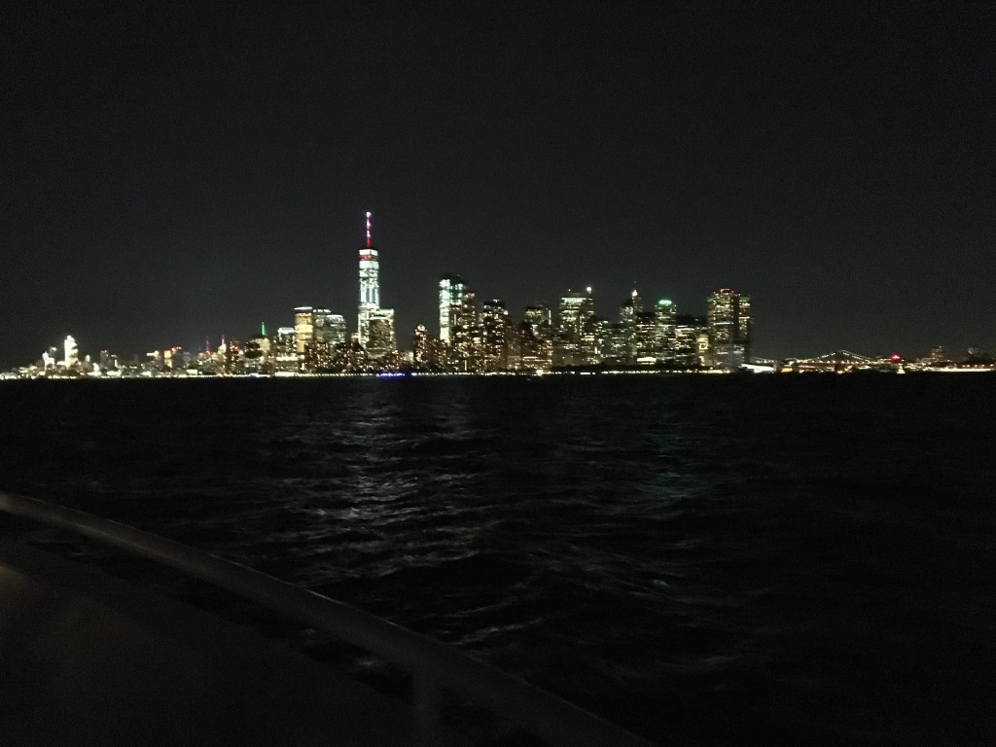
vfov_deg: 48.2
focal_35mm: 29
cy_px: 374
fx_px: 834
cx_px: 498
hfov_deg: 61.7
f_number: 2.2
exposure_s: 1/15
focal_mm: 4.15
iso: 2000
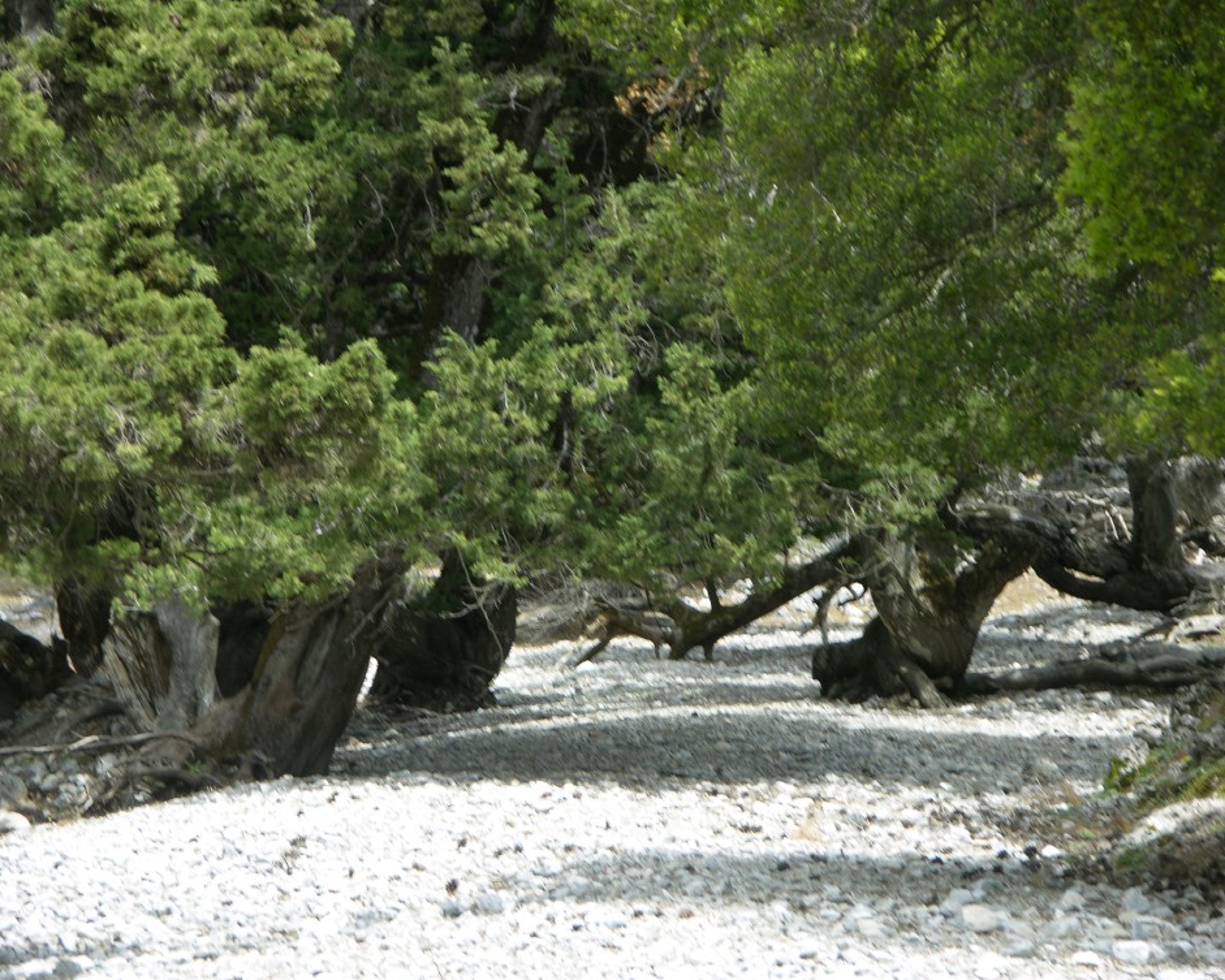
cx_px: 588
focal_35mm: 170
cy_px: 497
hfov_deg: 11.3
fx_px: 6164
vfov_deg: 9.1
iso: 50
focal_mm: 41.1
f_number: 3.9
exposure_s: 1/117
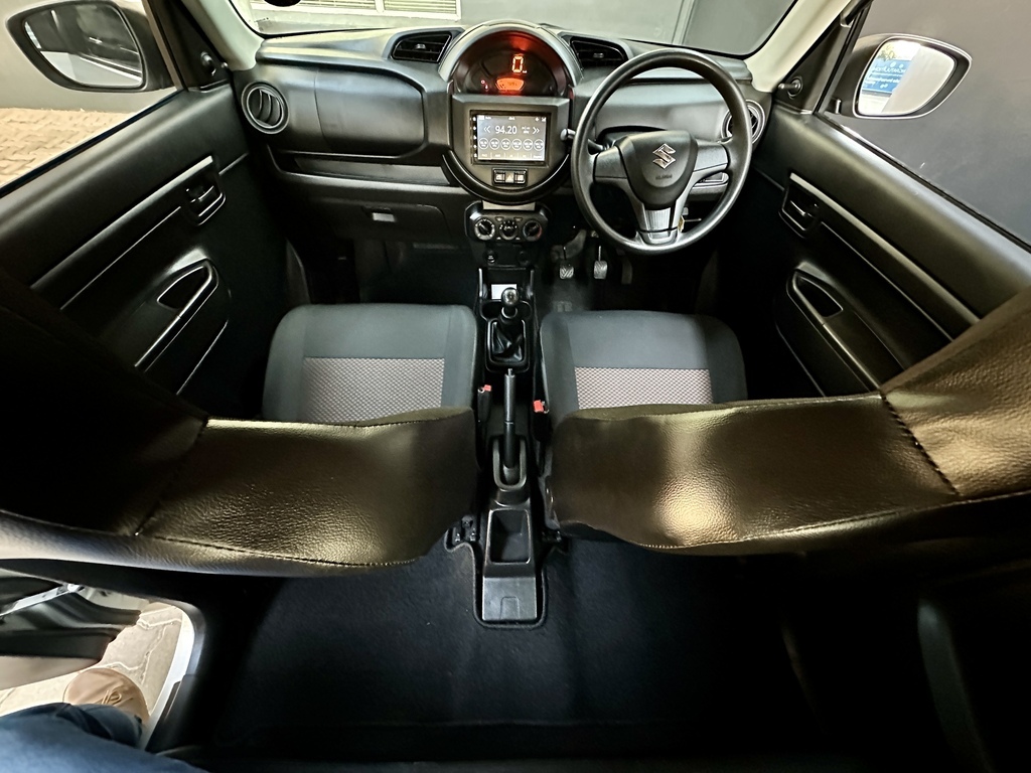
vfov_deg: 85.7
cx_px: 516
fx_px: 417
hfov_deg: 102.1
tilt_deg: -50.8
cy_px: 386
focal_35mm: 14
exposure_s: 1/30
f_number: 2.2
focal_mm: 2.22
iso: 1600
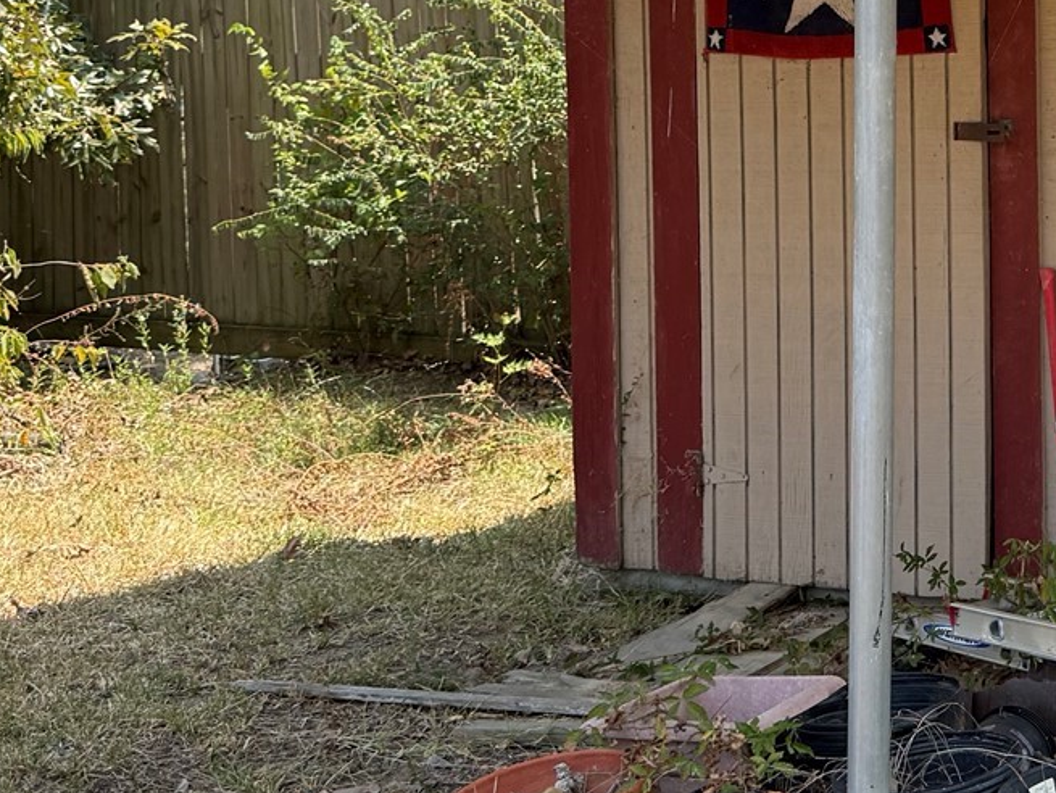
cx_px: 1172
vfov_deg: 19.5
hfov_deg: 24.2
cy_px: 164
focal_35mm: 75
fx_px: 2289
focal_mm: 6.76
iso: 100
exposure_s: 1/1385
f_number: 1.78
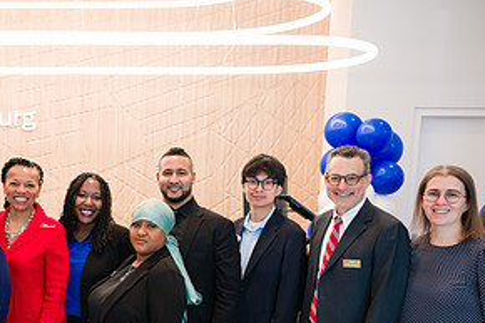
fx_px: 646
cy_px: 243
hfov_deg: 38.9
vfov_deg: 27.6
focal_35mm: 48
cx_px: 70
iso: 1000
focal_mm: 24
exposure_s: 1/200
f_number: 4
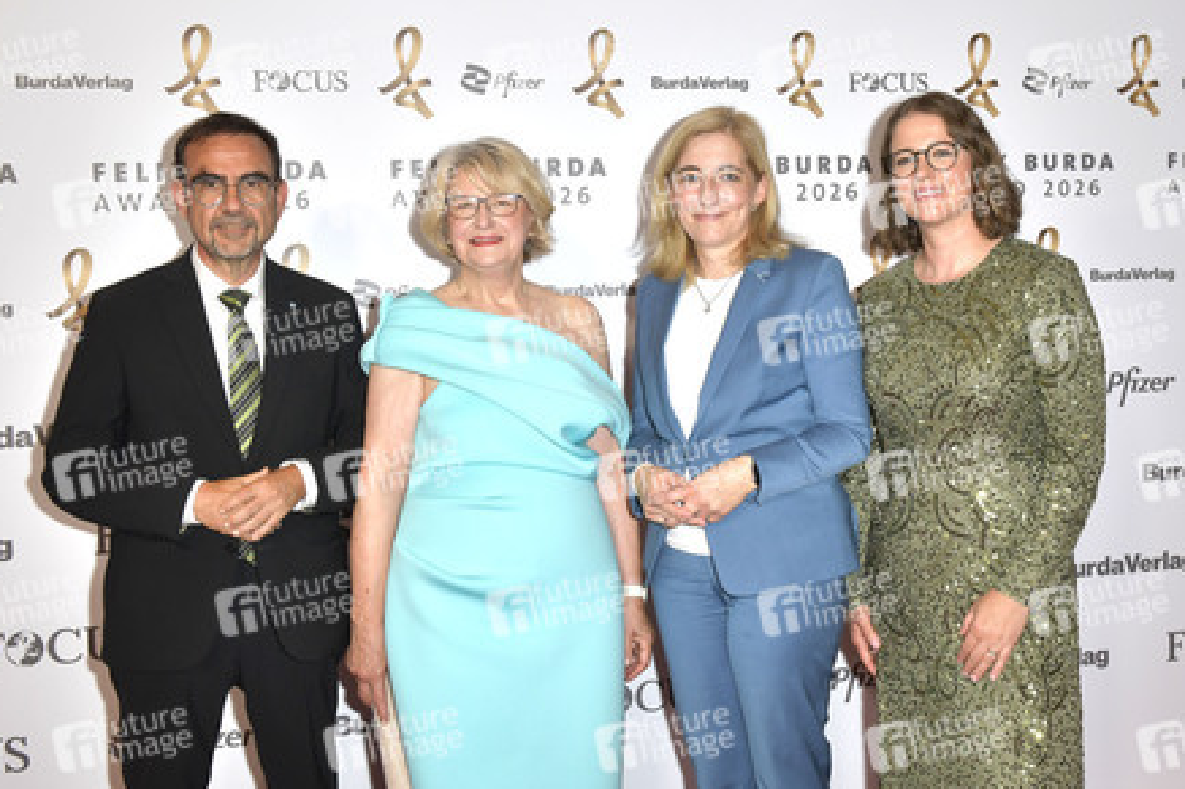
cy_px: 401
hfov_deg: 57.2
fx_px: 1086
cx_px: 592
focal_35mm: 33
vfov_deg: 39.9
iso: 640
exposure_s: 1/200
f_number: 6.3
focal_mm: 32
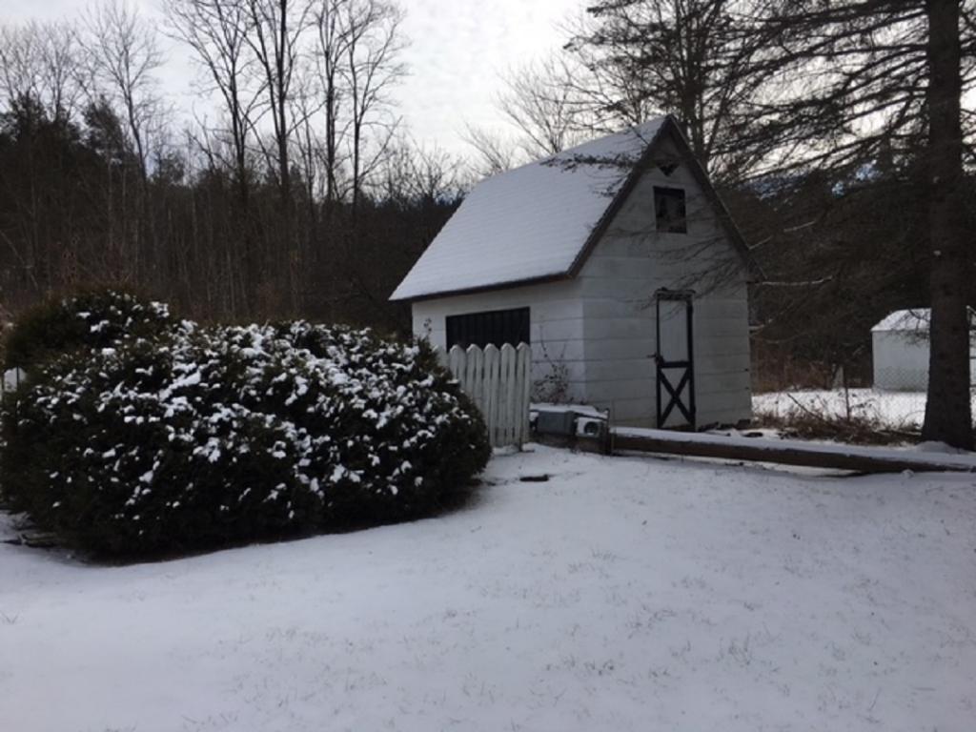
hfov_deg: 61.7
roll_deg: -2.4
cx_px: 488
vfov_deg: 48.2
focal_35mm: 29
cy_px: 366
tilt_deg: +0.9
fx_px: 818
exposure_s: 1/2331
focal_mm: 4.15
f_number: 2.2
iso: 25
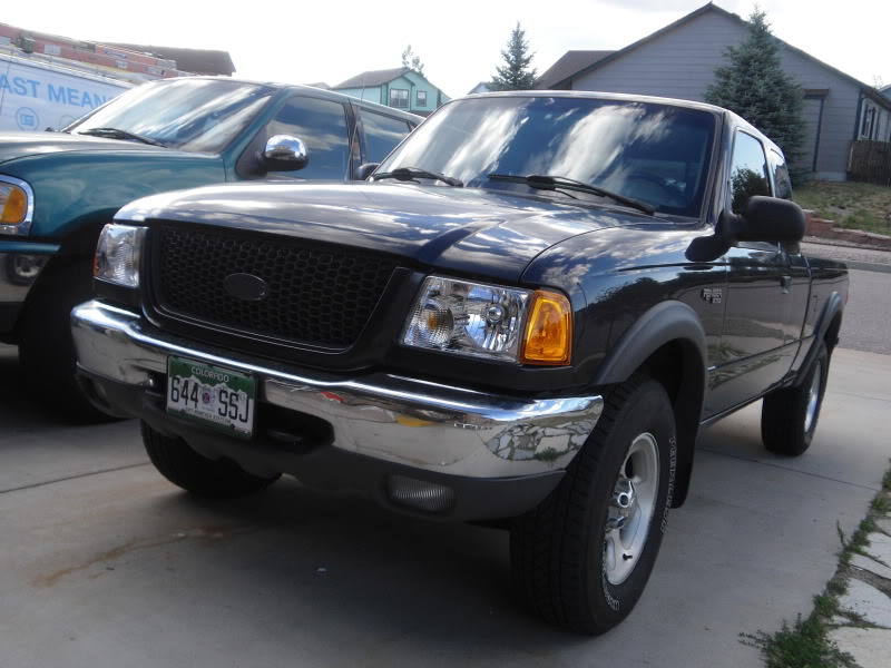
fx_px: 849
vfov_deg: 42.9
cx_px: 446
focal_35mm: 33
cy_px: 334
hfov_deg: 55.4
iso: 100
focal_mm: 5.58
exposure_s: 1/320
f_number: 2.8
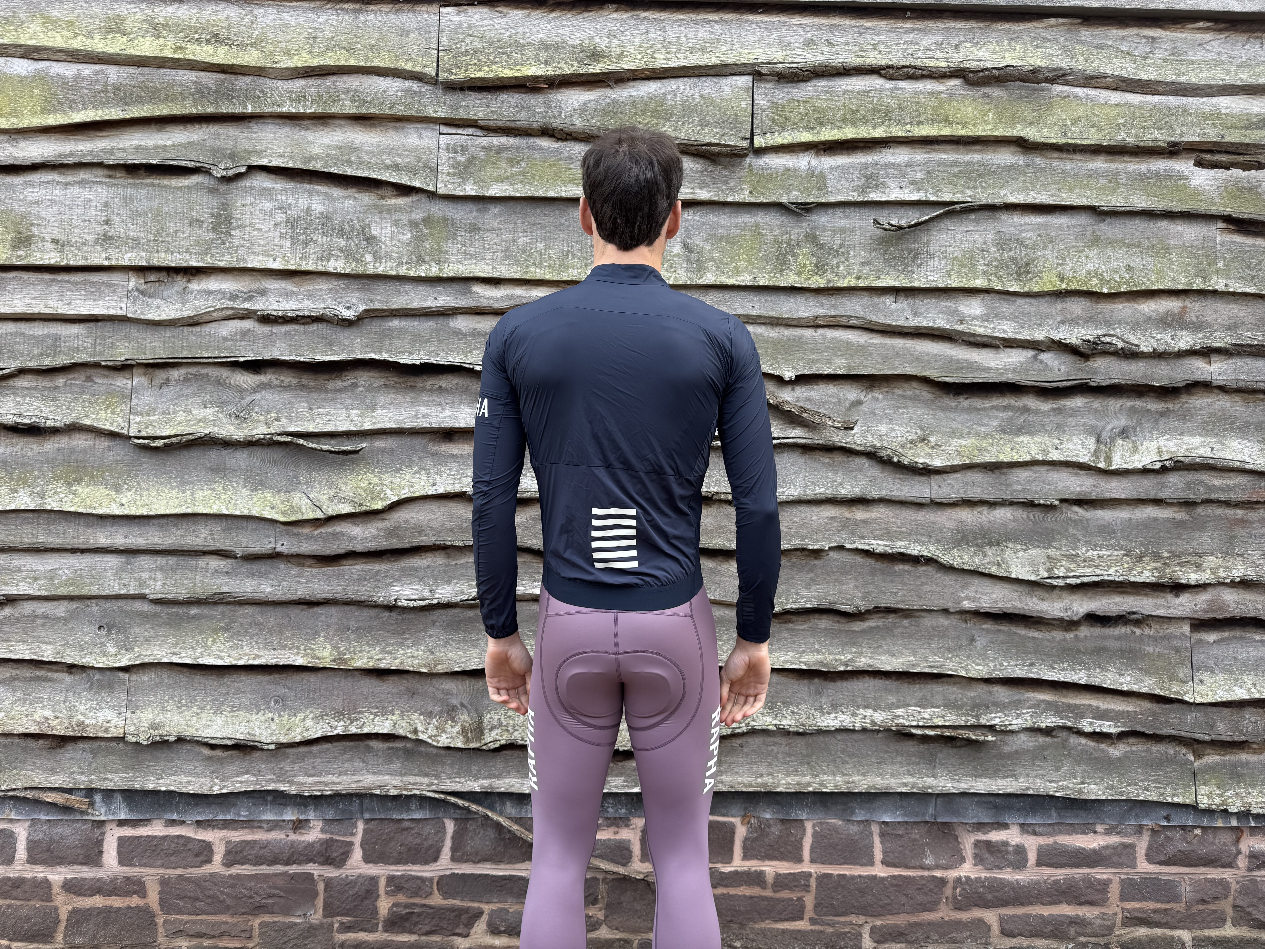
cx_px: 632
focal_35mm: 24
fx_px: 877
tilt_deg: -2.2
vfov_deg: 56.8
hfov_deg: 71.6
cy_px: 474
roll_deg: -1.0
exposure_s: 1/499
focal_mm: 6.76
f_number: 1.78
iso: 80
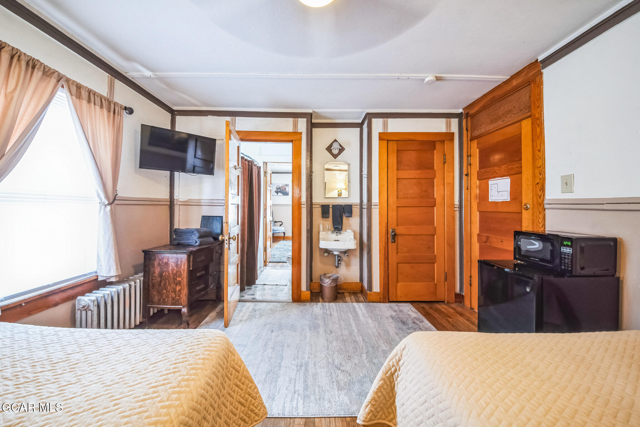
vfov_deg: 90.0
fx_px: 213
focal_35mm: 12
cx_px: 320
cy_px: 214
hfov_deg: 112.6
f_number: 7.1
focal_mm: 12
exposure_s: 1/15
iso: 1250
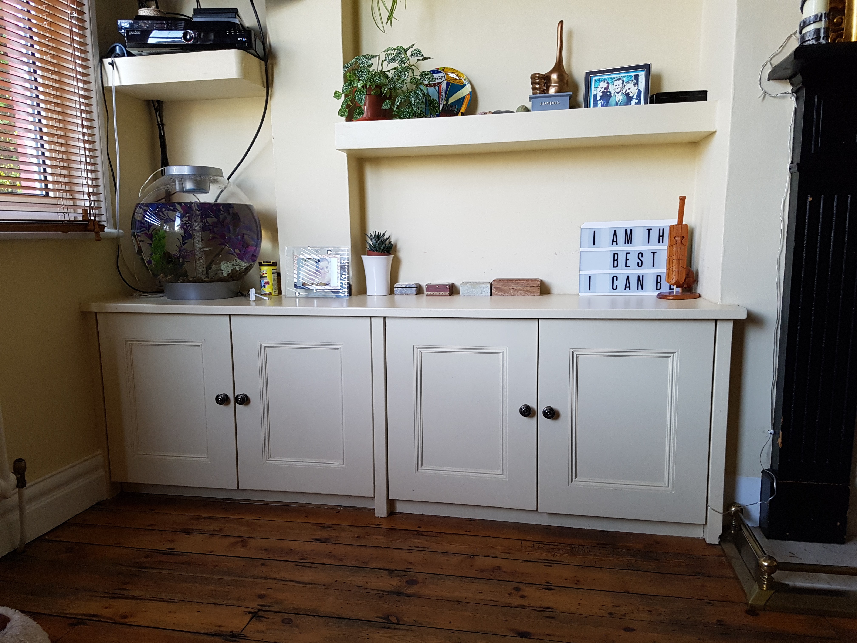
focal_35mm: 26
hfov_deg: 67.3
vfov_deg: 53.1
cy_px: 322
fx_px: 644
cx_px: 428
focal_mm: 4.2
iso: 160
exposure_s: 1/50
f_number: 1.7
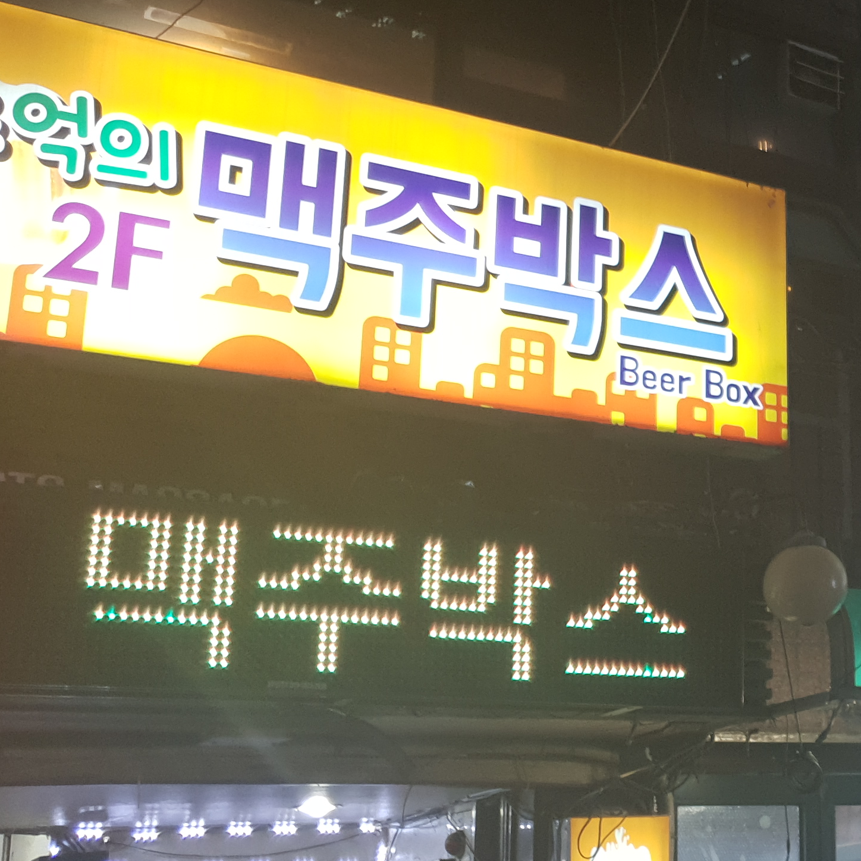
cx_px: 1099
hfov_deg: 23.9
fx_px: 1801
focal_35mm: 64
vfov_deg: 26.9
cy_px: 369
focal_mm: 4.3
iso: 80
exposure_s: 1/60
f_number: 1.5
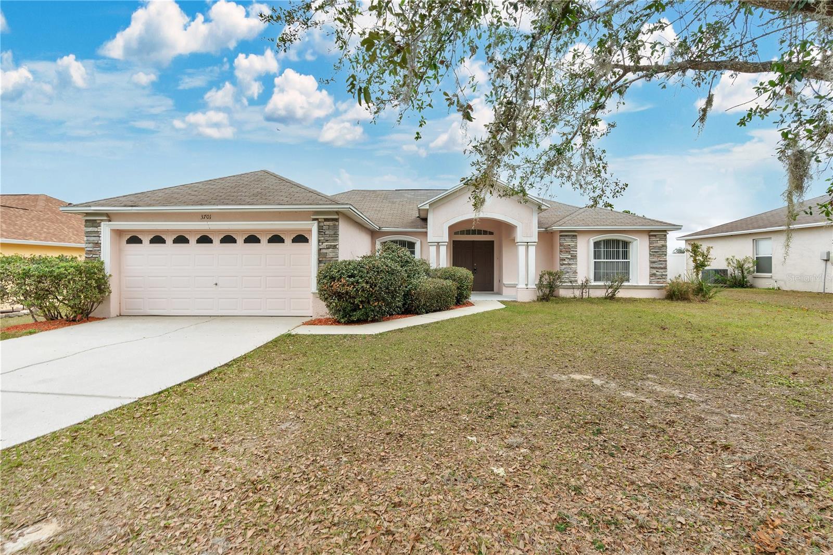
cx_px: 416
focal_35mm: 16
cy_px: 278
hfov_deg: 96.7
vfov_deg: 73.7
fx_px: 370
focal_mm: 16
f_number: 8
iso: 100
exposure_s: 1/125
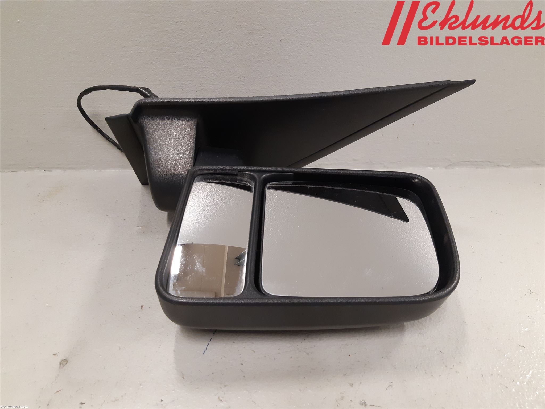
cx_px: 272
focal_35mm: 26
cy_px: 204
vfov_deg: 53.1
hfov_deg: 67.3
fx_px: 409
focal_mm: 3.93
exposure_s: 1/50
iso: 250
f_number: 1.7
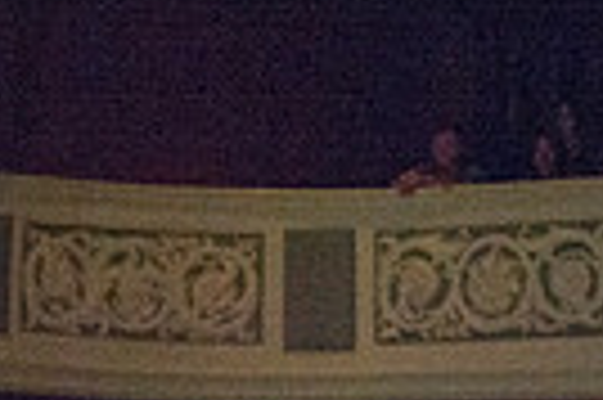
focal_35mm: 303
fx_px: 5069
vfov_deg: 4.5
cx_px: -540
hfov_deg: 6.6
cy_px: 831
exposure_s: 1/500
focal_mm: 70
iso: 2500
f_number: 2.8
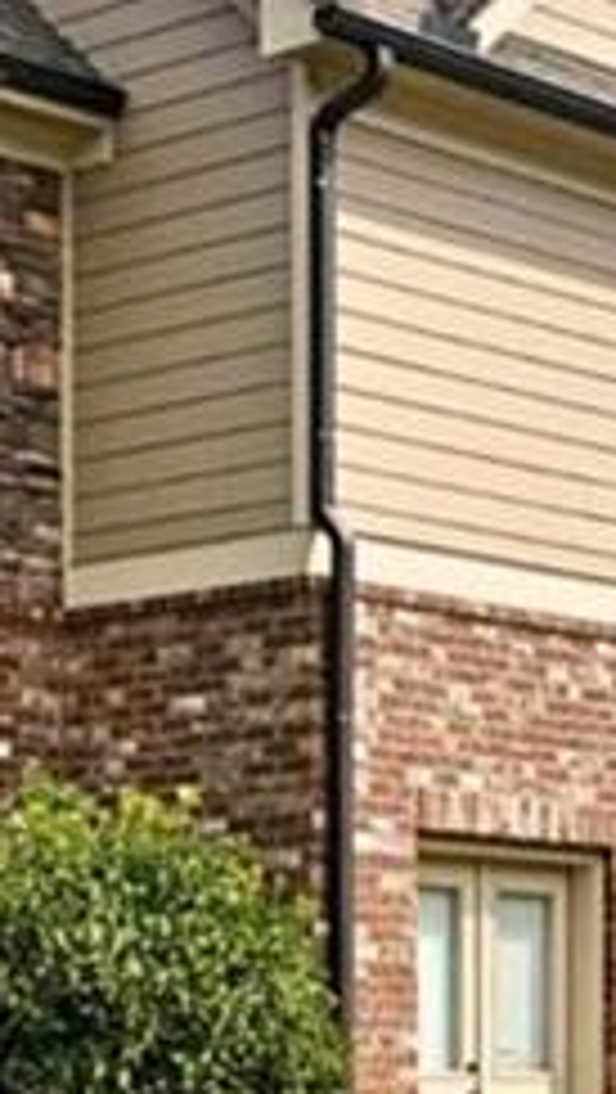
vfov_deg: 19.0
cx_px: -301
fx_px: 3252
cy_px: 732
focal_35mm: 112
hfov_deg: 10.5
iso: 110
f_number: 8
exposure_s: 1/250
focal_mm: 17
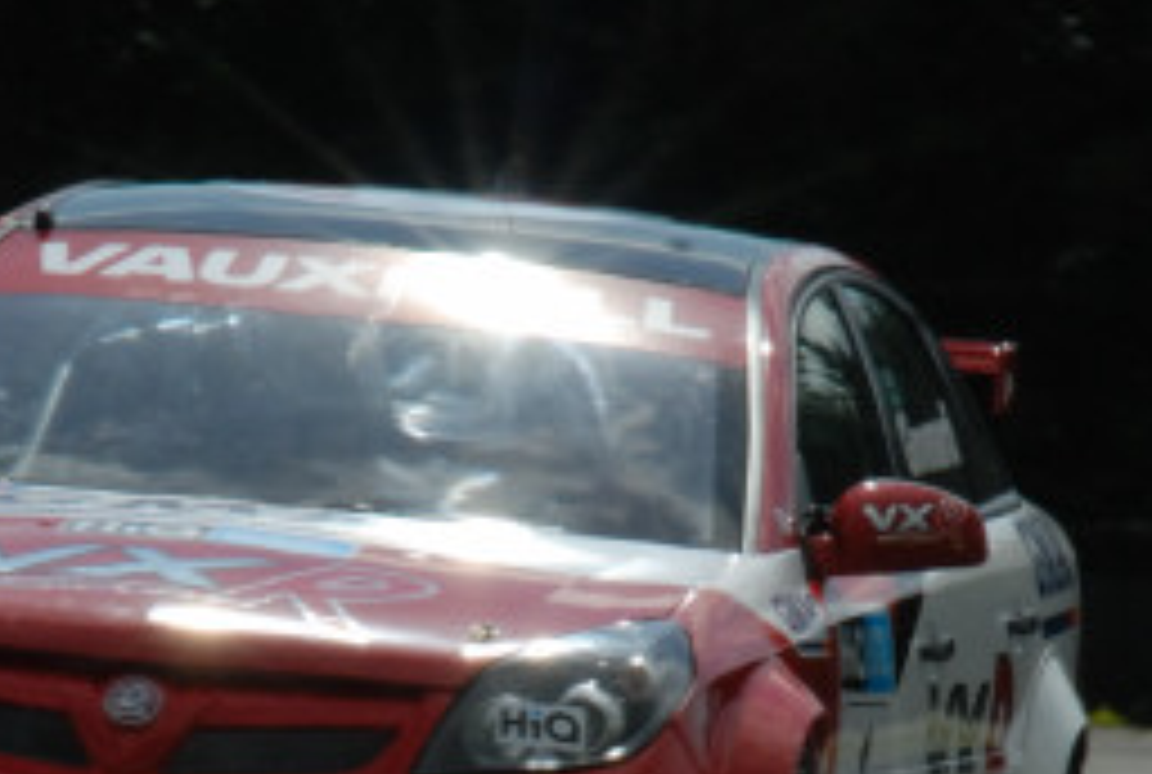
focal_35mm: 1966
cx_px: 410
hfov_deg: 1.0
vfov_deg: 0.7
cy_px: 837
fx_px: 63059
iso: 400
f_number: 18
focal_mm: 420
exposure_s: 1/200
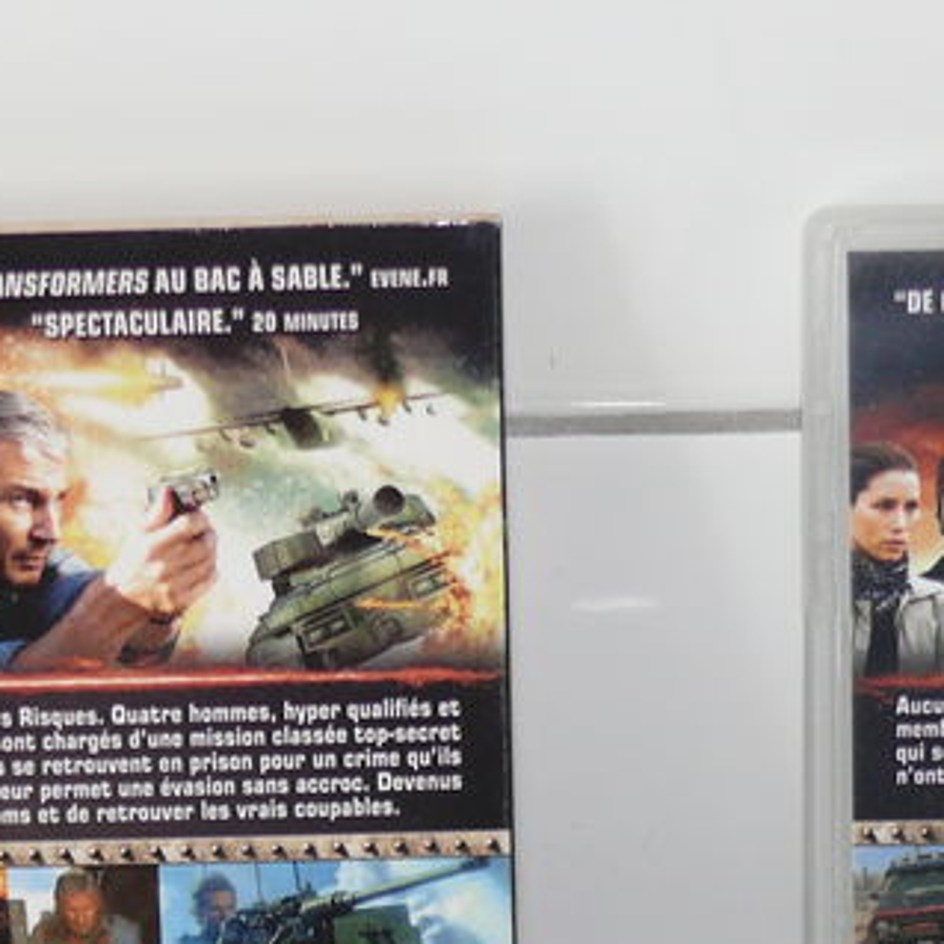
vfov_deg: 11.7
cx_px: 559
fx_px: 4535
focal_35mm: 147
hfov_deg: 11.9
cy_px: 1030
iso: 100
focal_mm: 10
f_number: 3.2
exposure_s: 1/30
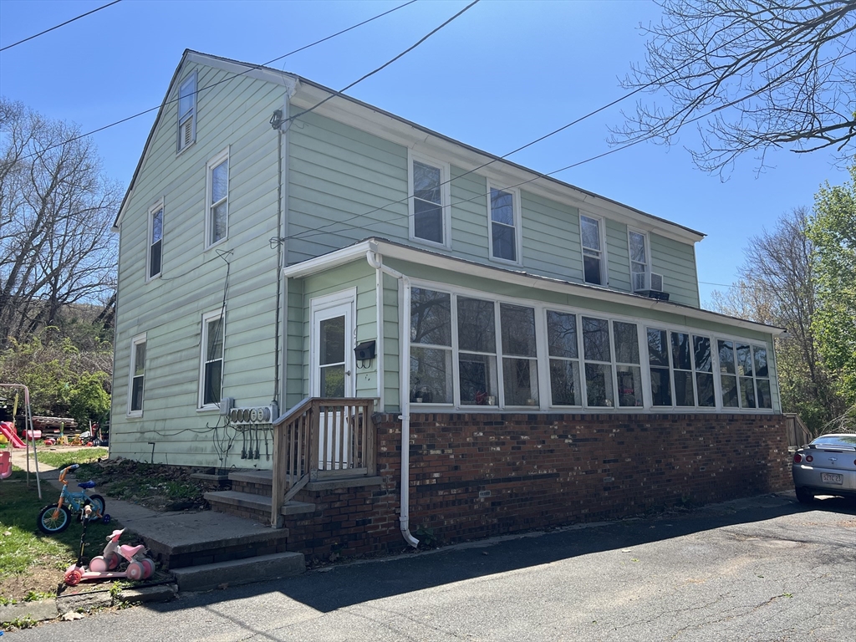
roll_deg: +1.4
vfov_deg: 53.1
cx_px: 428
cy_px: 321
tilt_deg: +9.4
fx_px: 643
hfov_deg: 67.3
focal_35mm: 26
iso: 50
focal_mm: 5.7
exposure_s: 1/2841
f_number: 1.5
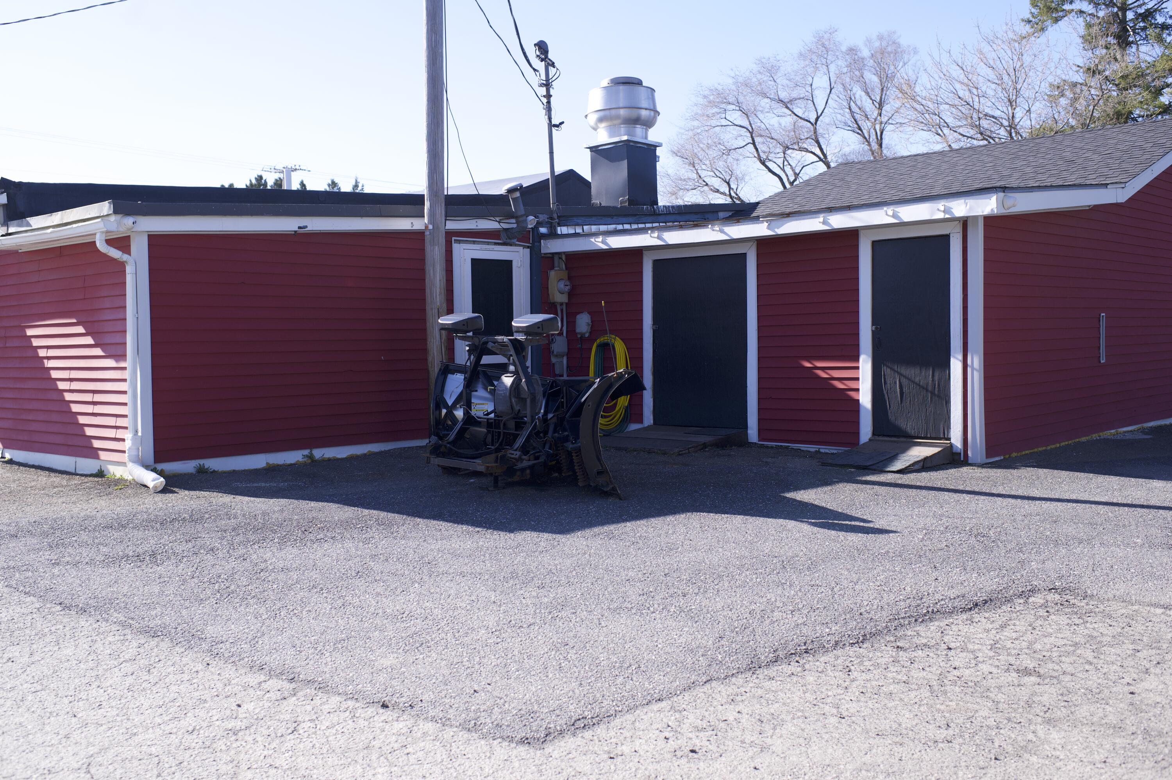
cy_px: 390
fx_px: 1139
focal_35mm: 35
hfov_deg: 54.5
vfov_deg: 37.8
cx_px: 586
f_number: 5
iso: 640
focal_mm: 35
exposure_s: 1/1600
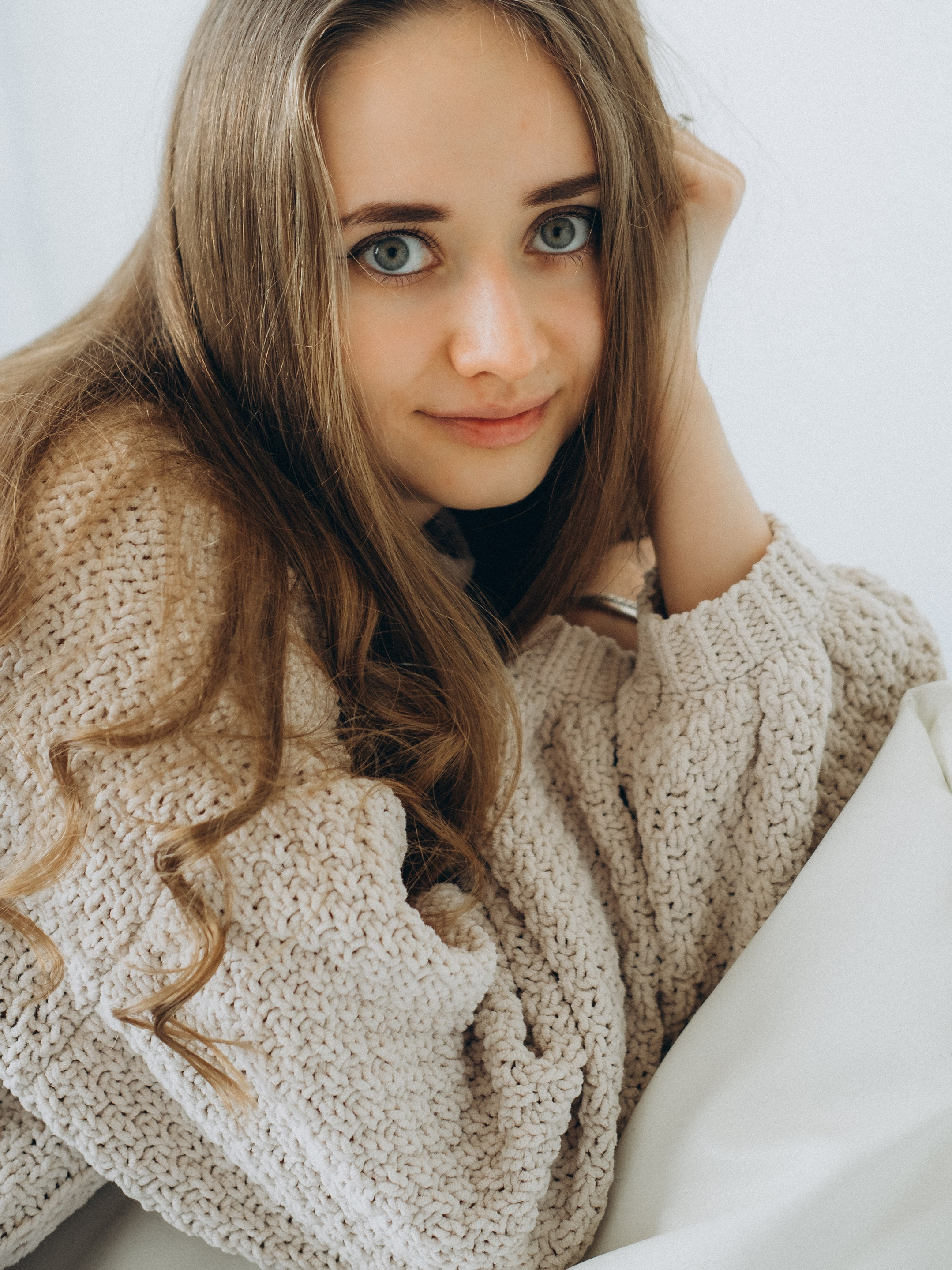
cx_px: 457
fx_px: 2494
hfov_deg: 21.6
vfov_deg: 28.5
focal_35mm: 68
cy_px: 473
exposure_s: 1/250
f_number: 2.5
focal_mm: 35
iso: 640
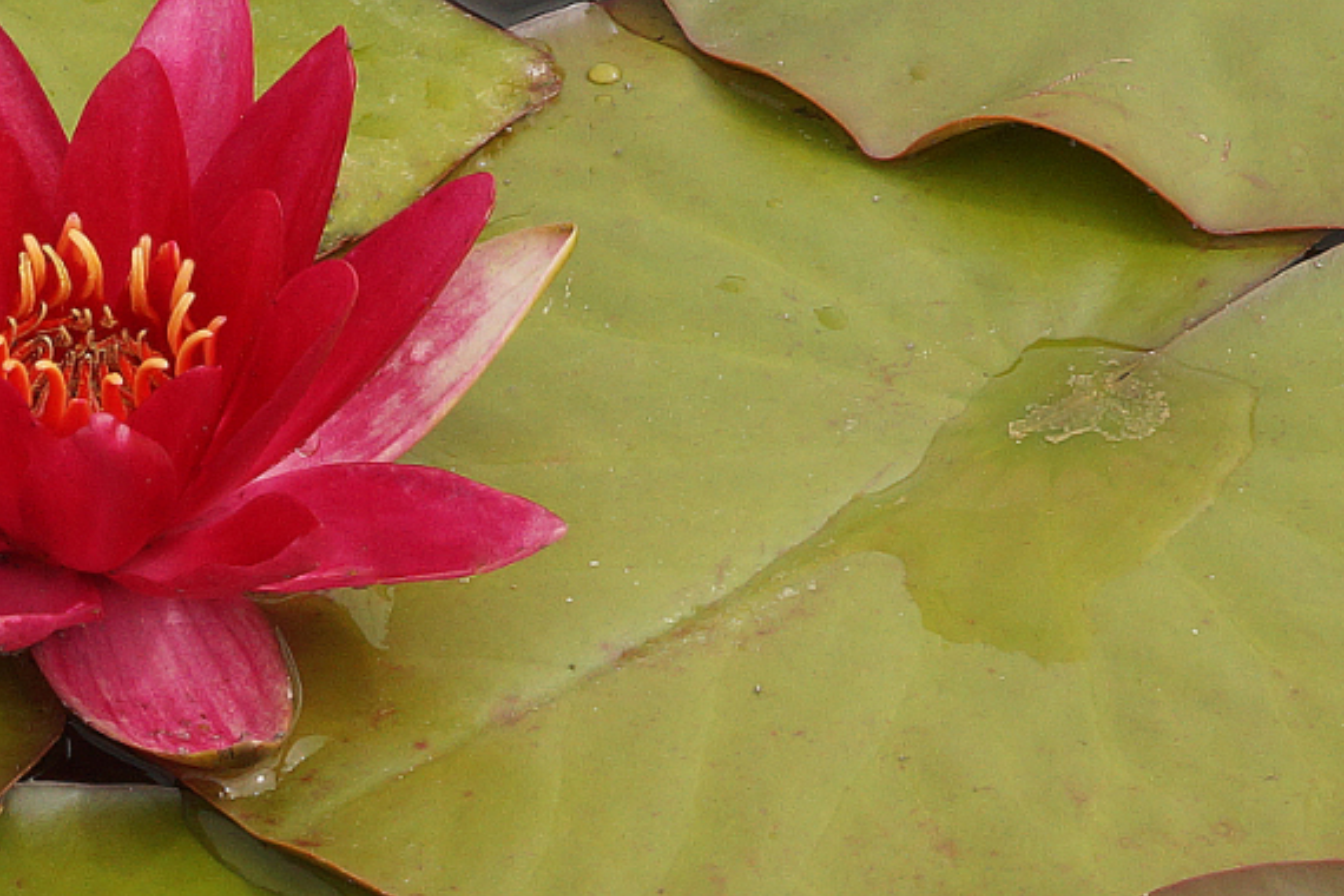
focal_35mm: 316
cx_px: -38
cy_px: 347
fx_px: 11796
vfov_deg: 4.3
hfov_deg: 6.5
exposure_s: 1/160
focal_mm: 100
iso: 250
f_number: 13
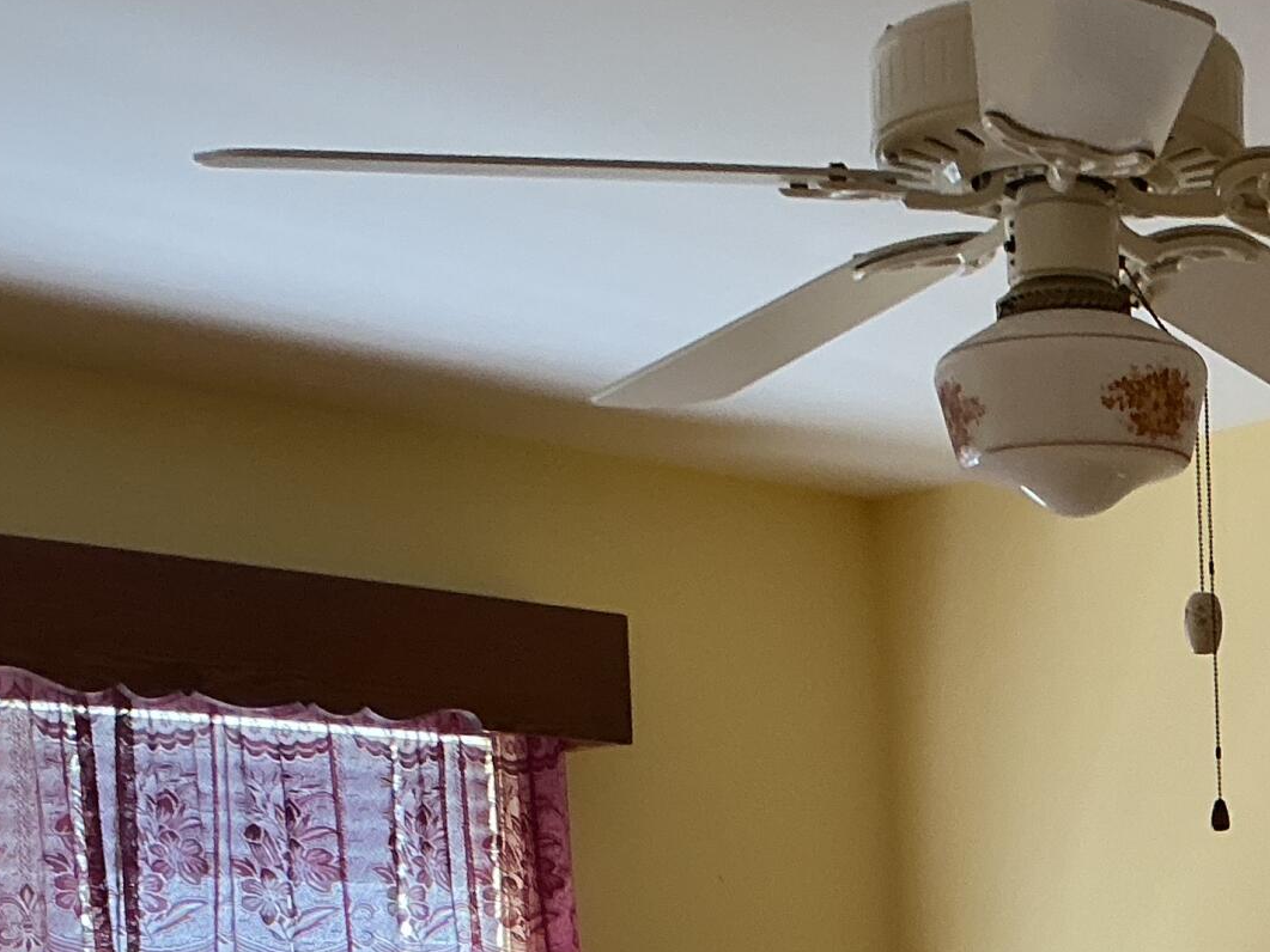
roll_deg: +1.1
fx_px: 3009
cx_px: 1324
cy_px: 1294
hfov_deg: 22.7
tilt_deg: -5.0
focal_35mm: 82
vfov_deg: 16.8
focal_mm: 3
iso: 100
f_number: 1.8
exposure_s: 1/60
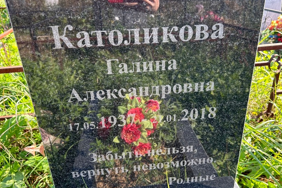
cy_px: 88
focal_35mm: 28
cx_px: 143
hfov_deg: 65.5
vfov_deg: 46.4
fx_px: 219
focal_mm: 5.7
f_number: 1.5
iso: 40
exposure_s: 1/259
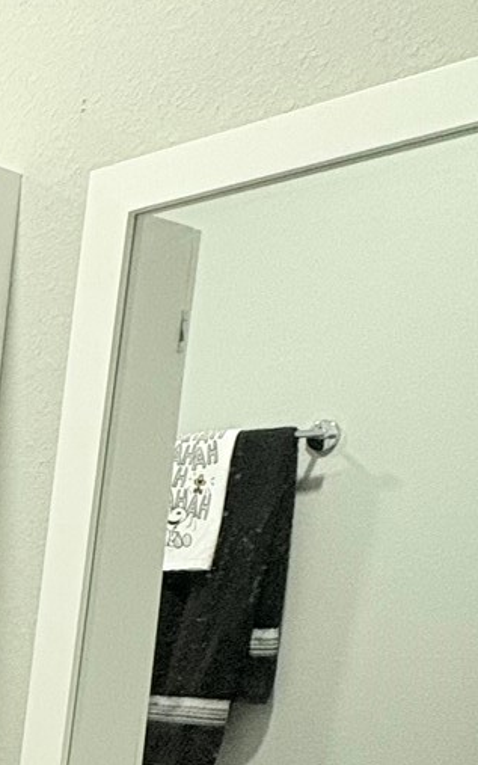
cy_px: 842
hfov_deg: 16.2
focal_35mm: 60
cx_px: -499
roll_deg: -2.7
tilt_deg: -10.6
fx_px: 1250
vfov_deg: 30.4
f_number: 2.2
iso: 250
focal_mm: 2.22
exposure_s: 1/60
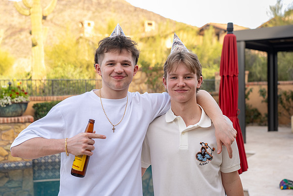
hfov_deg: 39.6
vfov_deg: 27.0
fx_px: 407
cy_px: 98
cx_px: 146
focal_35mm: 50
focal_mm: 50
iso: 250
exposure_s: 1/200
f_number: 4
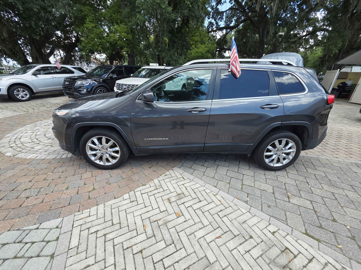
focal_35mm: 13
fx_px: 136
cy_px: 135
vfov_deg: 89.9
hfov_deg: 106.2
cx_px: 180
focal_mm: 2.2
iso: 40
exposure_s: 1/391
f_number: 1.9
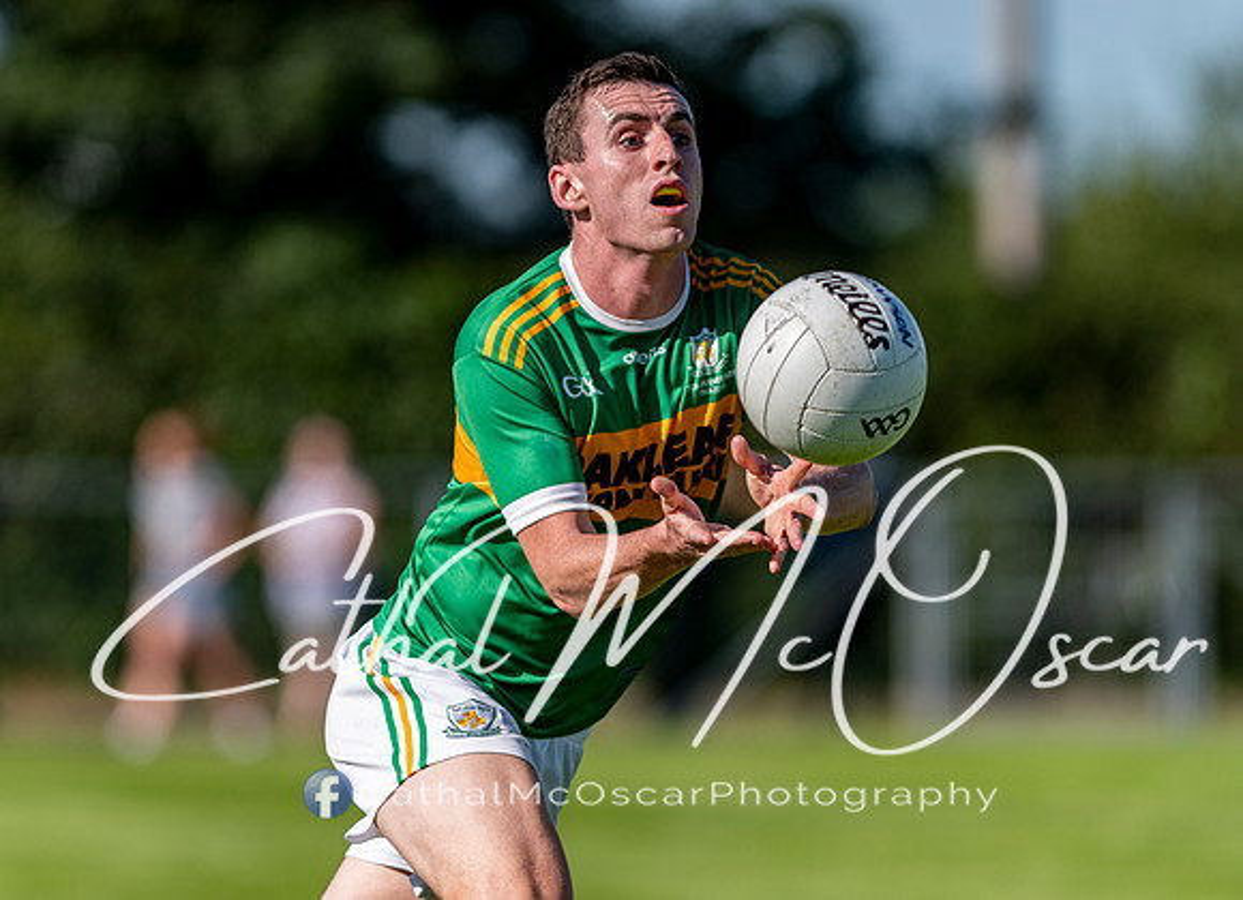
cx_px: 567
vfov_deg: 3.0
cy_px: 449
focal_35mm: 489
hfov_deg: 4.1
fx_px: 17349
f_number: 2.8
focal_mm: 300
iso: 110
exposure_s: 1/2500
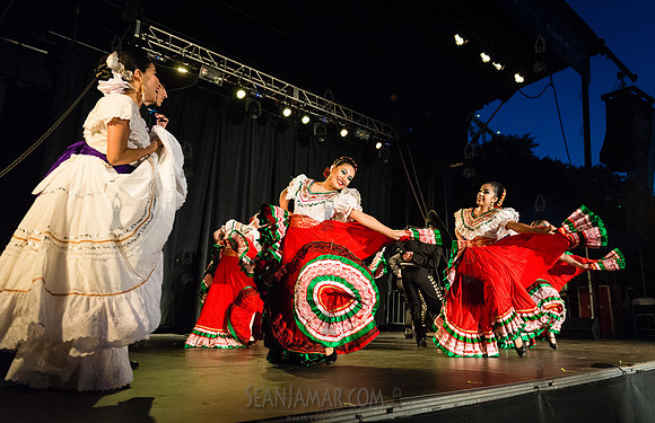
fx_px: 480
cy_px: 199
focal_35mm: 27
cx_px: 360
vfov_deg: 47.6
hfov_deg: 68.4
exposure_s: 1/500
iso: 4000
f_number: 2.8
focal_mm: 24
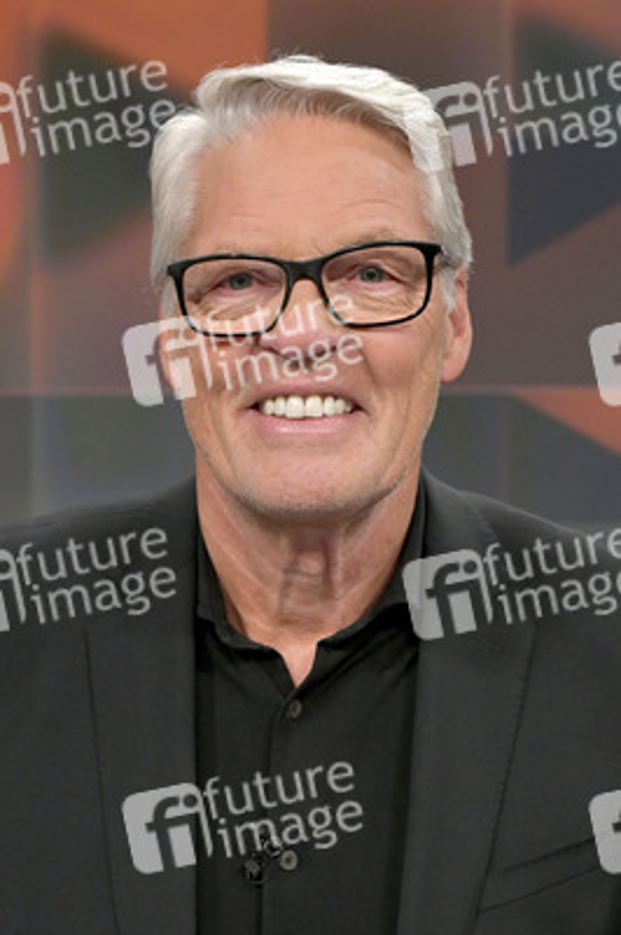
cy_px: 468
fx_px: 1244
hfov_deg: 28.0
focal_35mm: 48
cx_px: 310
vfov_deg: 41.1
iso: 2500
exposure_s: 1/200
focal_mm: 48
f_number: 6.3
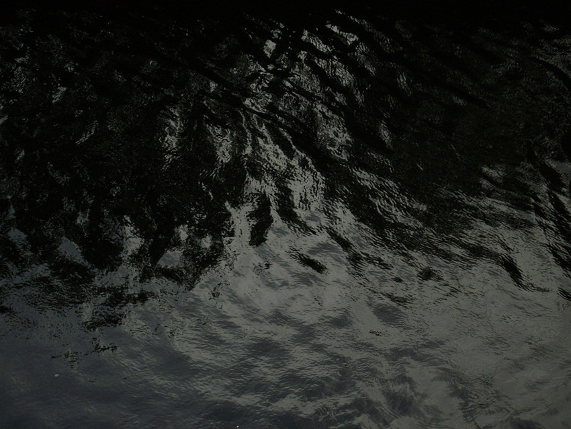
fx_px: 1534
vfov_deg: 15.9
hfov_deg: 21.1
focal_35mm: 93
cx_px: 286
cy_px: 214
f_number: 4.7
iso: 82
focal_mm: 15.3
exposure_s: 1/160
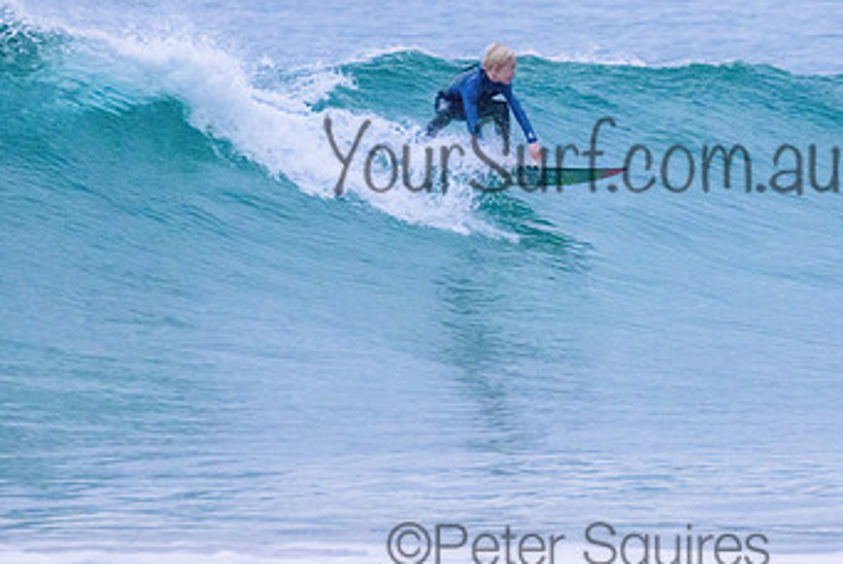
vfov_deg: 1.0
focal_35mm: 1359
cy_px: 135
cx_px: 578
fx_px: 31850
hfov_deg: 1.5
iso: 12800
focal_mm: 800
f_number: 11
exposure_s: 1/320
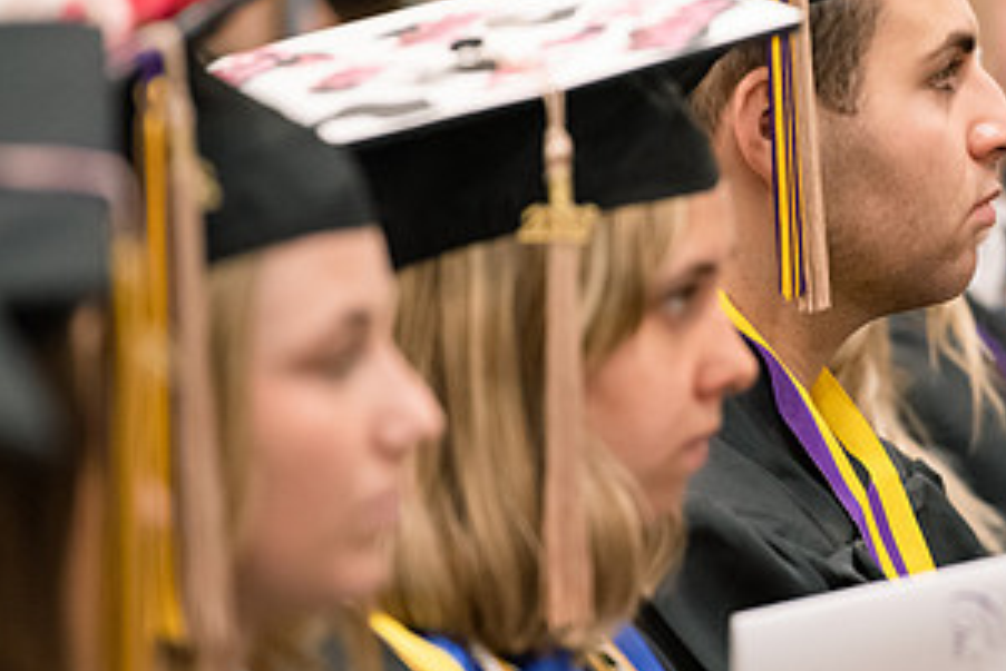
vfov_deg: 3.6
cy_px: 312
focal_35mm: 386
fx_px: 10791
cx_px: 956
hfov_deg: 5.3
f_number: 3.2
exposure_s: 1/200
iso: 3200
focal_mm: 200
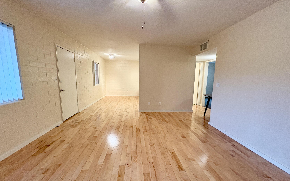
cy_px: 98
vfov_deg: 74.6
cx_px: 146
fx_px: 119
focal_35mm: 15
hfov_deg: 101.5
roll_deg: +0.8
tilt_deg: -9.4
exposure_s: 1/60
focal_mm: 2.22
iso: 400
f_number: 2.2
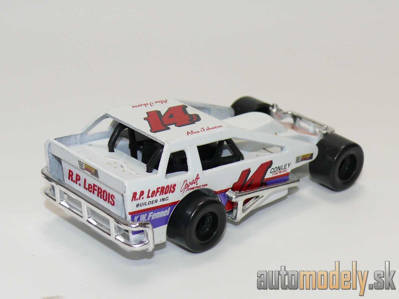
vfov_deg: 14.4
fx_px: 1187
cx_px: 200
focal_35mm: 103
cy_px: 150
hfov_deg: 19.1
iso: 100
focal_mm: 13.6
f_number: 4
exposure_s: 1/30
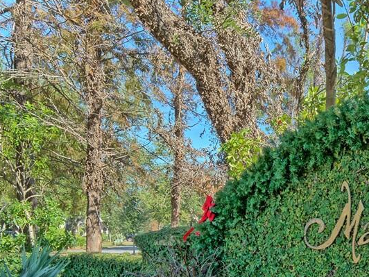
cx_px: 312
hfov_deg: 35.8
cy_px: 253
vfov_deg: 27.5
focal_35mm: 51
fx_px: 544
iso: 200
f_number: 19
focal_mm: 24
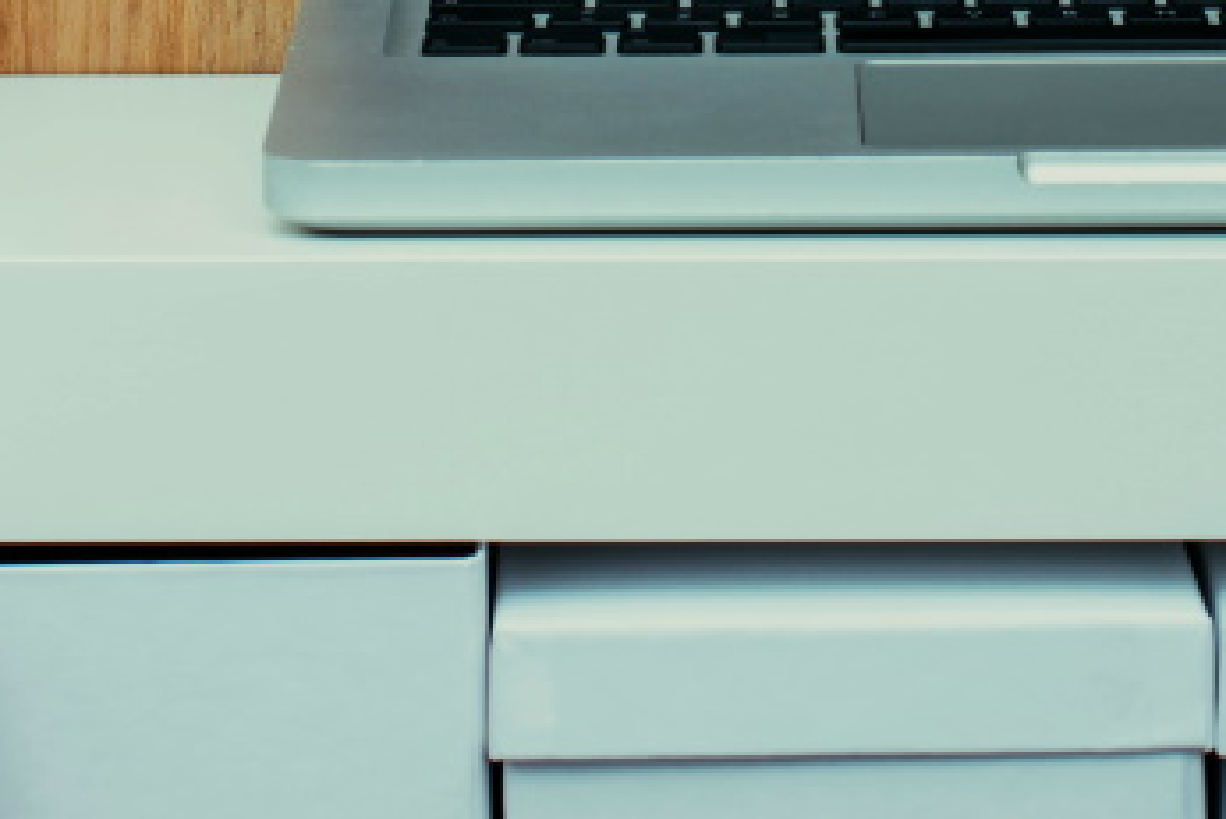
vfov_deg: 6.2
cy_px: -835
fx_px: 7393
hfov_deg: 9.5
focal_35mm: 217
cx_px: 755
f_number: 11
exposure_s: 1/125
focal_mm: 50
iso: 100
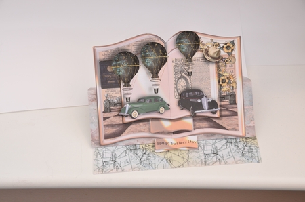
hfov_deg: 24.2
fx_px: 710
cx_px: 152
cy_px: 101
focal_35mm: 84
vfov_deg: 16.2
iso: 320
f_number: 10
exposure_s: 1/250
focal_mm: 56
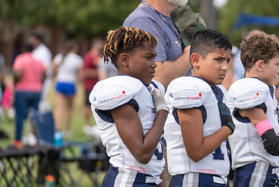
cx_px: 176
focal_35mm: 205
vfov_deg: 6.7
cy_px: 95
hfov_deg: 10.0
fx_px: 1590
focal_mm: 128
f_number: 2.8
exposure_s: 1/1250
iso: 160
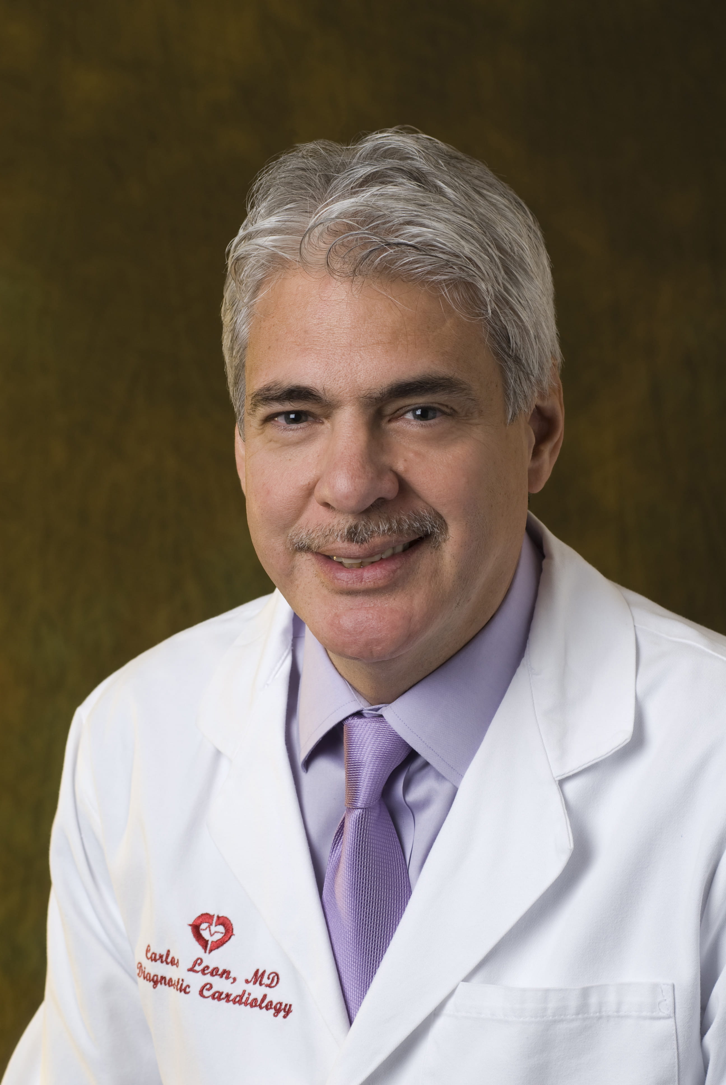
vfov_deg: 14.8
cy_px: 542
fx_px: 4162
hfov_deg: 10.0
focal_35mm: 138
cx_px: 363
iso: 100
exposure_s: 1/100
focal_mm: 92
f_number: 7.1
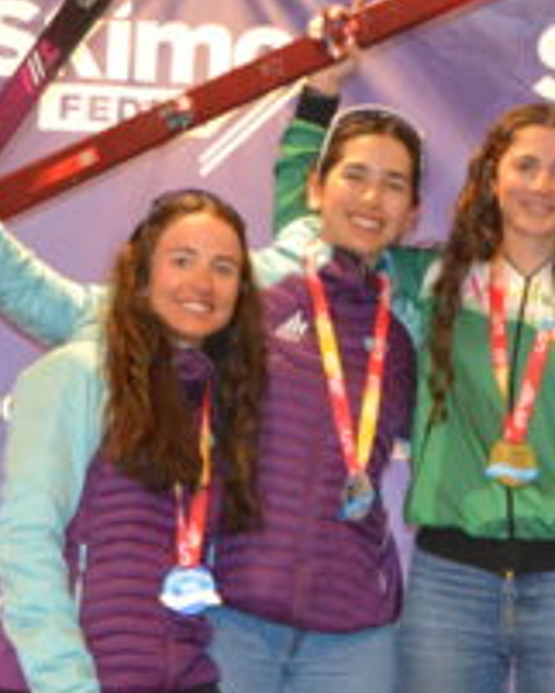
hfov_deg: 8.4
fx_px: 3755
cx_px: 514
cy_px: 407
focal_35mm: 183
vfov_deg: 10.5
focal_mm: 34
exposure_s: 1/60
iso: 1250
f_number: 4.5
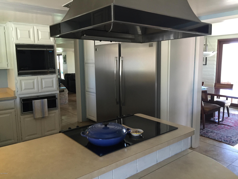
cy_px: 90
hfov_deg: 61.7
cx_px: 119
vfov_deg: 48.2
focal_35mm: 29
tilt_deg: -8.4
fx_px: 199
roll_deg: +1.2
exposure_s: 1/30
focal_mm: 4.15
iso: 125
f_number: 2.2
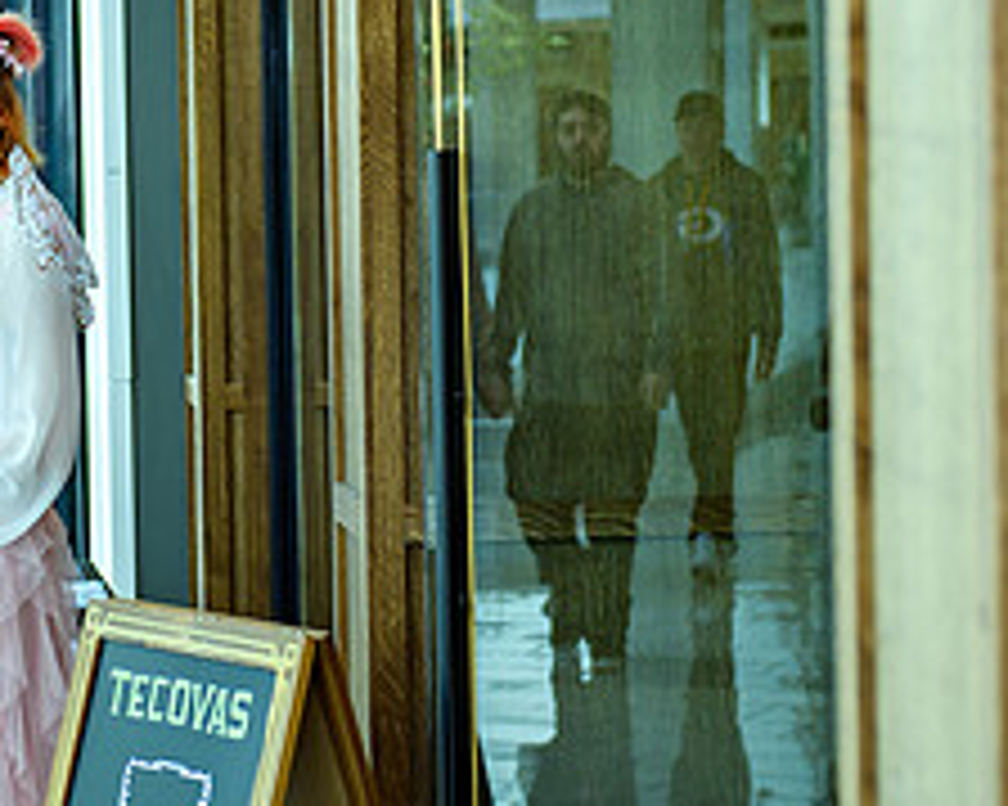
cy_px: 344
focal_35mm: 136
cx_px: 117
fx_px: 4056
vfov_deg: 11.3
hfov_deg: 14.0
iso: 200
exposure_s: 1/250
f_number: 3.2
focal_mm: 56
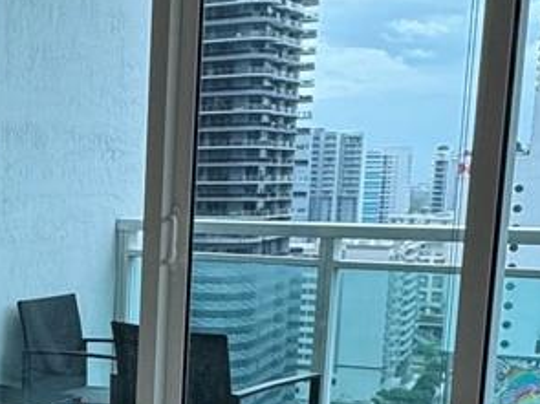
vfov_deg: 18.9
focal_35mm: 76
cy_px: 384
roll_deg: +0.6
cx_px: -168
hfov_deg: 22.8
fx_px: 1185
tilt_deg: -10.1
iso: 160
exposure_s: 1/120
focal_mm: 2.22
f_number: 2.2
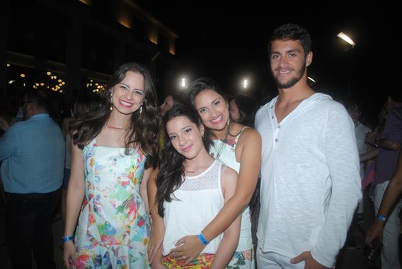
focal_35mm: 30
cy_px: 134
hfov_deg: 61.9
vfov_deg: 43.7
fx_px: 335
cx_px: 201
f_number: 3.8
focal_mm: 20
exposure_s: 1/200
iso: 200
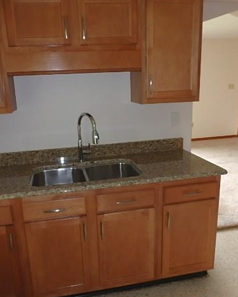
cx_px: 97
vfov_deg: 62.2
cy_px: 150
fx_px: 247
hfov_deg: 51.2
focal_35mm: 28
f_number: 3.5
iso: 400
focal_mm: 3.7
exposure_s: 1/30
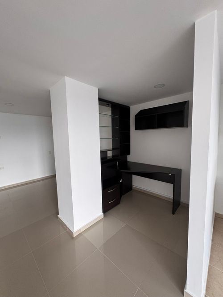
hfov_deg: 85.7
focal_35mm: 14
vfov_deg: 102.1
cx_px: 112
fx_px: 120
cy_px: 148
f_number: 2.2
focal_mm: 2.22
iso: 100
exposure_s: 1/99
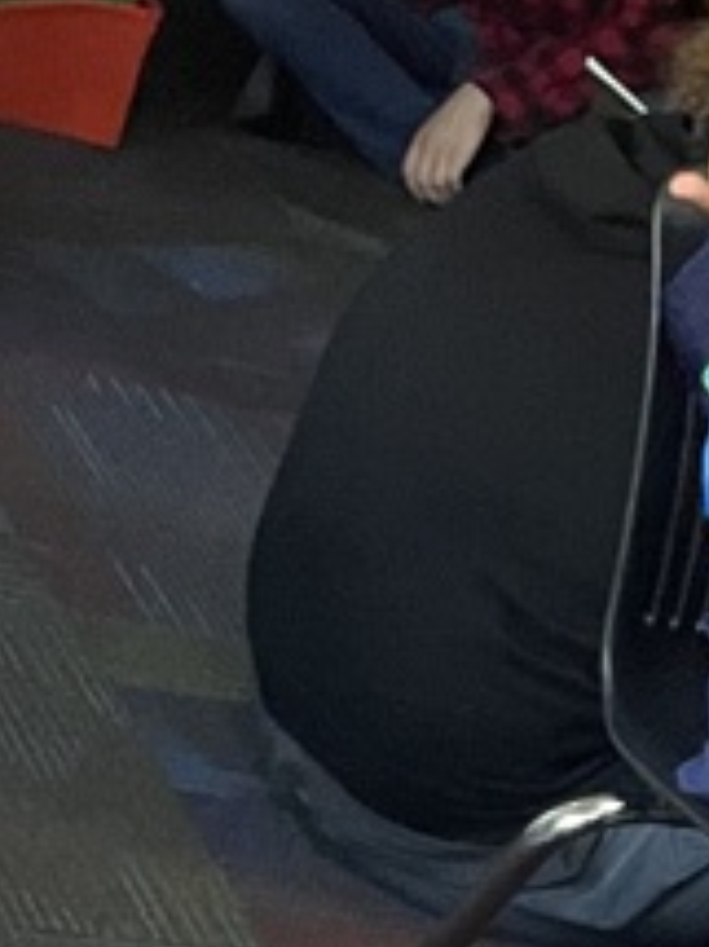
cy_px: 1608
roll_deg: -26.4
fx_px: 3390
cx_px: 1687
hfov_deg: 10.4
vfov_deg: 14.3
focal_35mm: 124
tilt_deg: -27.5
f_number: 1.6
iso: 400
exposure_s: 1/40
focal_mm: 4.2
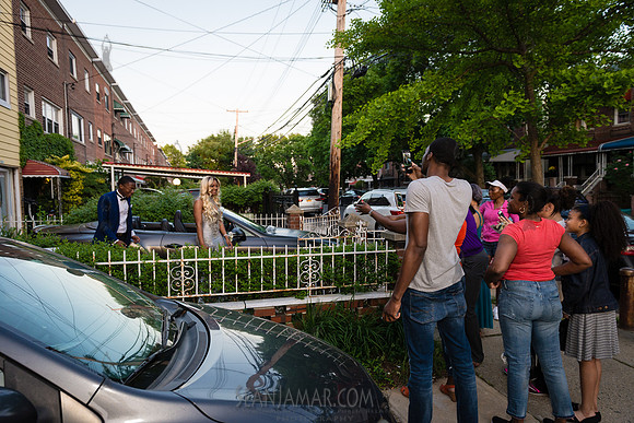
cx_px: 317
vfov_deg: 53.2
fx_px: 423
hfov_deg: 73.7
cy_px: 212
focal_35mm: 24
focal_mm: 24
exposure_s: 1/320
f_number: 4.5
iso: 1000
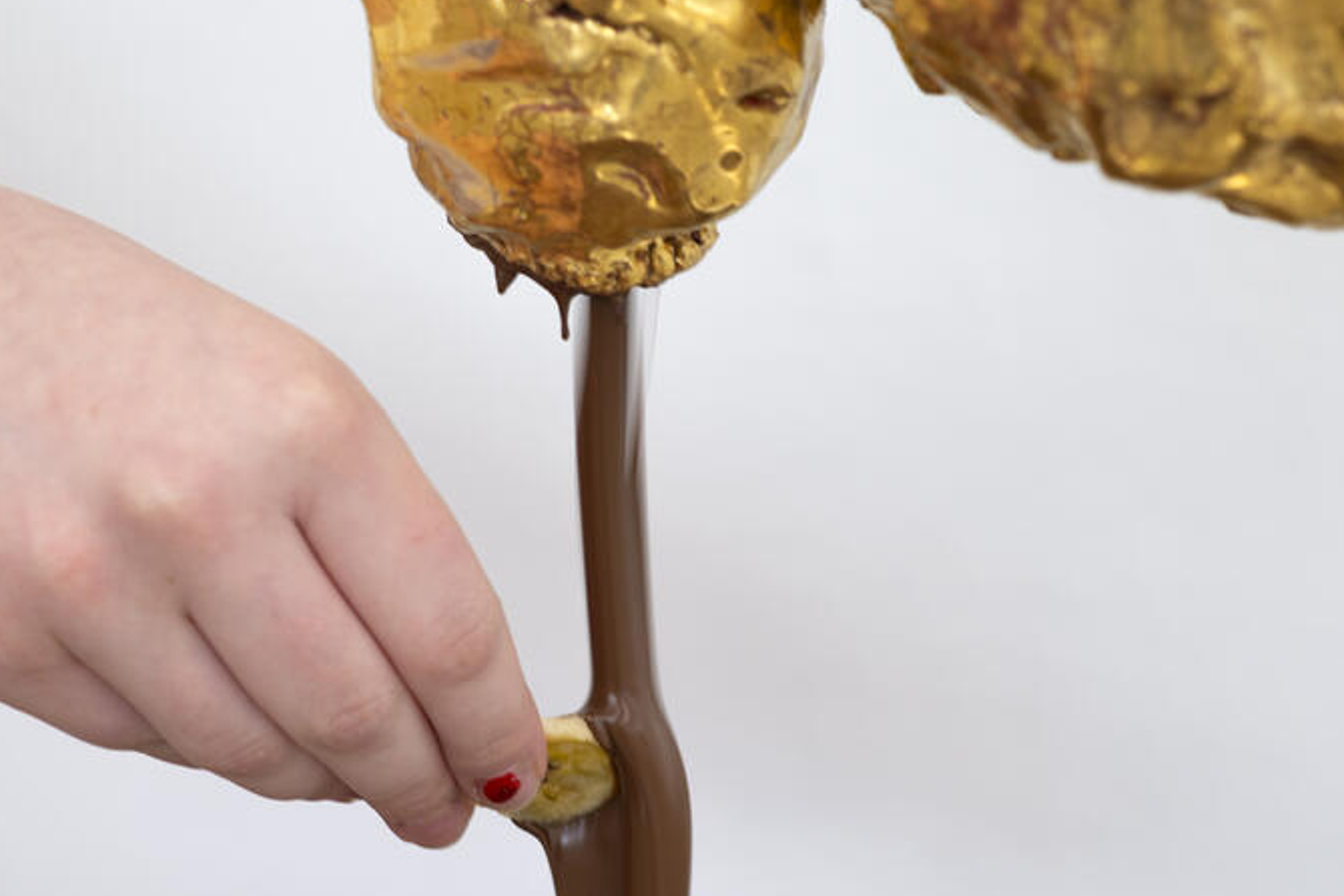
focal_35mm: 127
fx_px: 4742
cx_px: 673
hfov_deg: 16.1
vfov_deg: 10.8
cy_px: 581
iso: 200
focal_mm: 85
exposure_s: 1/30
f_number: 5.6
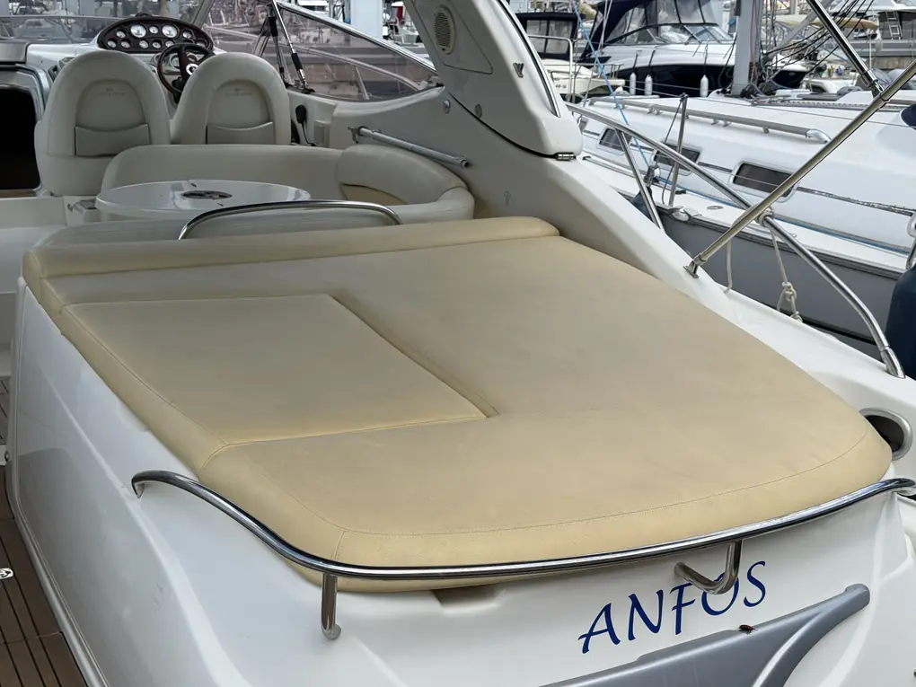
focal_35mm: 48
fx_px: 1270
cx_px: 458
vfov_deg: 30.3
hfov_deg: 39.7
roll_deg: -0.5
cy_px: 344
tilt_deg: -14.4
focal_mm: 6.76
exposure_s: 1/3704
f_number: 1.78
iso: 64
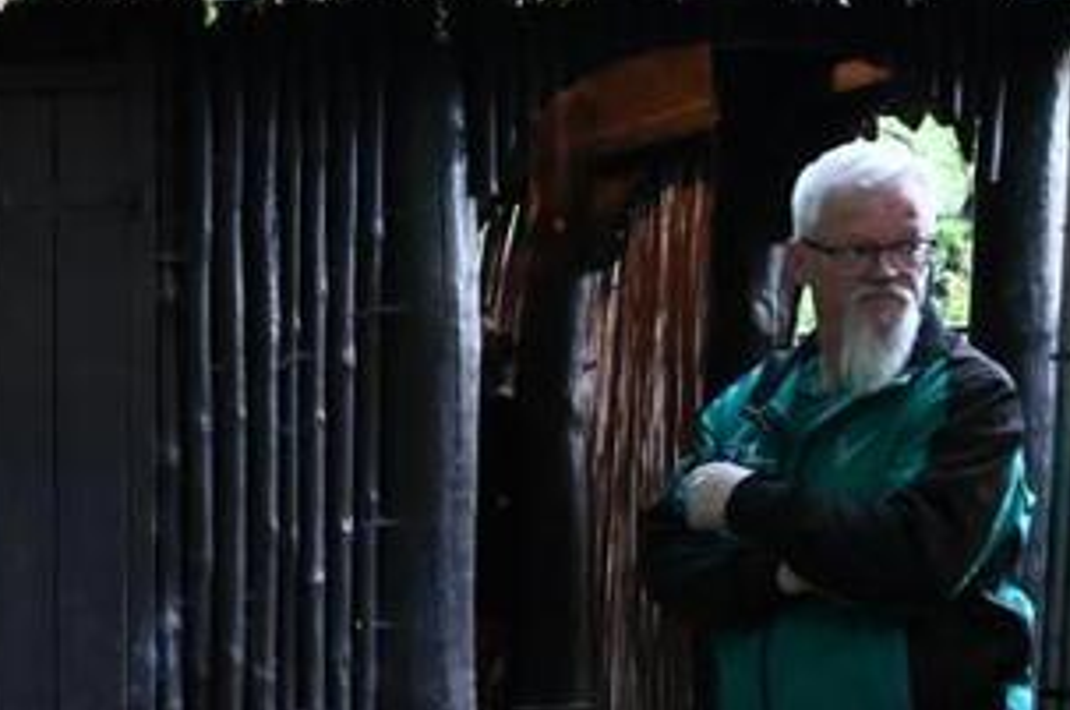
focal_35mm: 118
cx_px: -618
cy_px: 860
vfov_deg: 11.3
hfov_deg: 15.7
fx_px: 3502
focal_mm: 36
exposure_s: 1/160
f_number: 6.3
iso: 12800
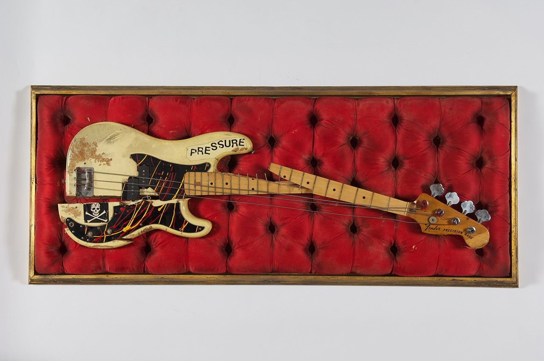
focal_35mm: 46
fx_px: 702
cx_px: 272
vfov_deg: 28.9
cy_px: 180
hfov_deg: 42.4
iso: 100
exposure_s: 1/60
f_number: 6.3
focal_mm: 31
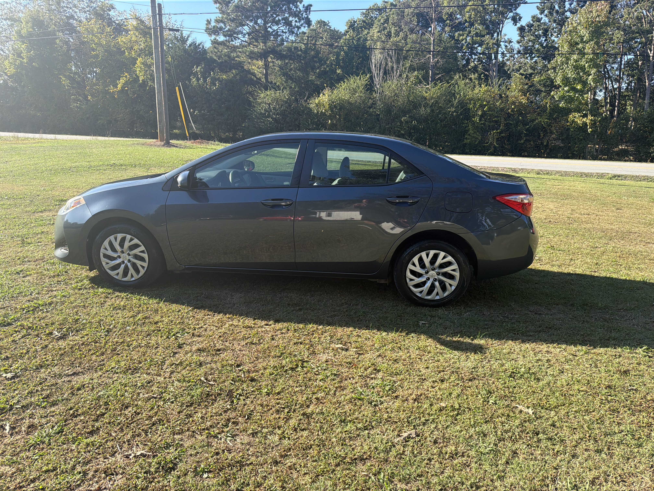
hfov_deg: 71.6
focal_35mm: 24
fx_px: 453
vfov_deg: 56.8
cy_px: 246
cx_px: 327
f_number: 1.78
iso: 80
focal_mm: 6.76
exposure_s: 1/1314
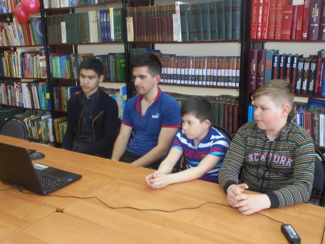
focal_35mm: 34
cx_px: 162
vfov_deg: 41.8
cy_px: 122
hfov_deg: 54.0
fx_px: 319
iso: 160
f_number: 4
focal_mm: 6.1
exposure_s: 1/15
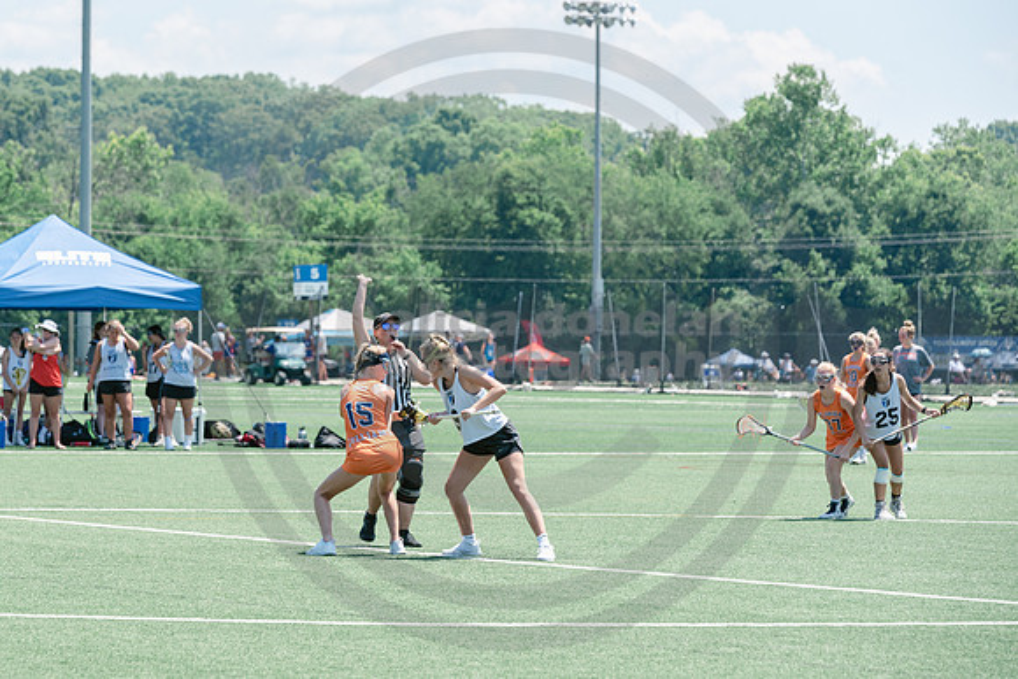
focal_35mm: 198
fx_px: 5612
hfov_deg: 10.4
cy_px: 271
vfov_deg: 6.9
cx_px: 411
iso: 400
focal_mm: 165
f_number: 5.6
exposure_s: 1/2000
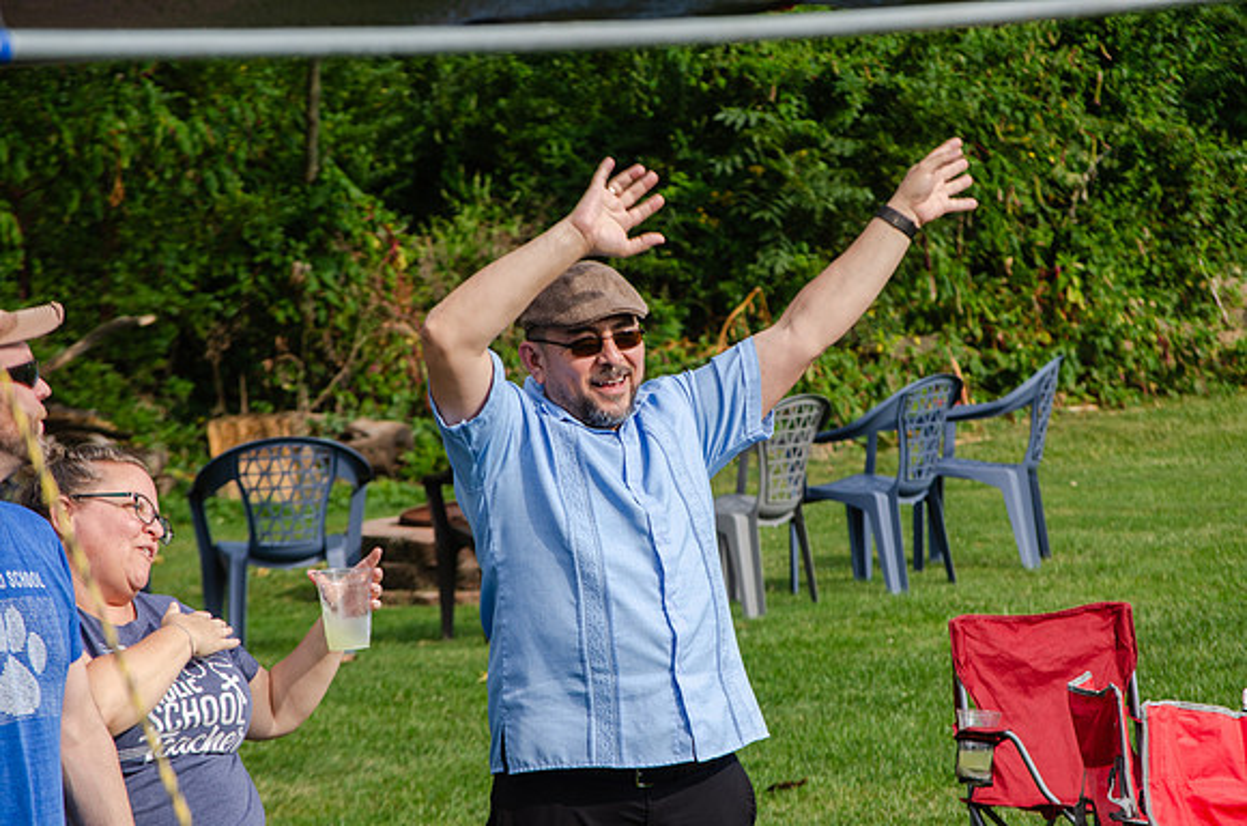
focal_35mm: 202
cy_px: 413
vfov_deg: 6.8
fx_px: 6999
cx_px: 624
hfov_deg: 10.2
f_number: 8
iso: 125
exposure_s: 1/250
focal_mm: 135
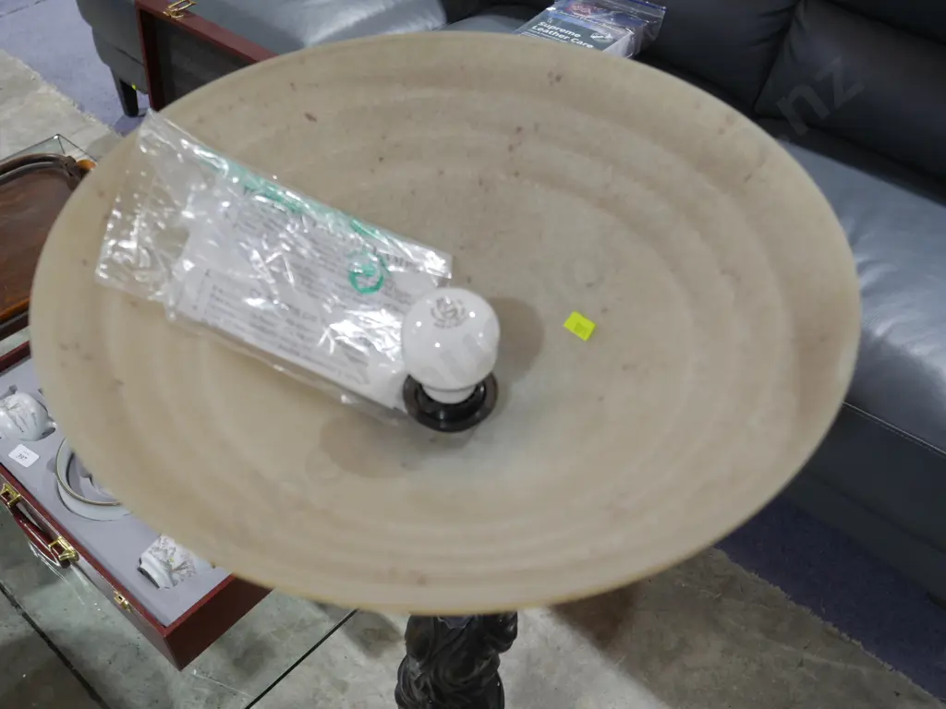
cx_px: 473
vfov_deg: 41.8
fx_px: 929
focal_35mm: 34
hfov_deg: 54.0
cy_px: 354
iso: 500
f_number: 4
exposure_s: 1/60
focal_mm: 17
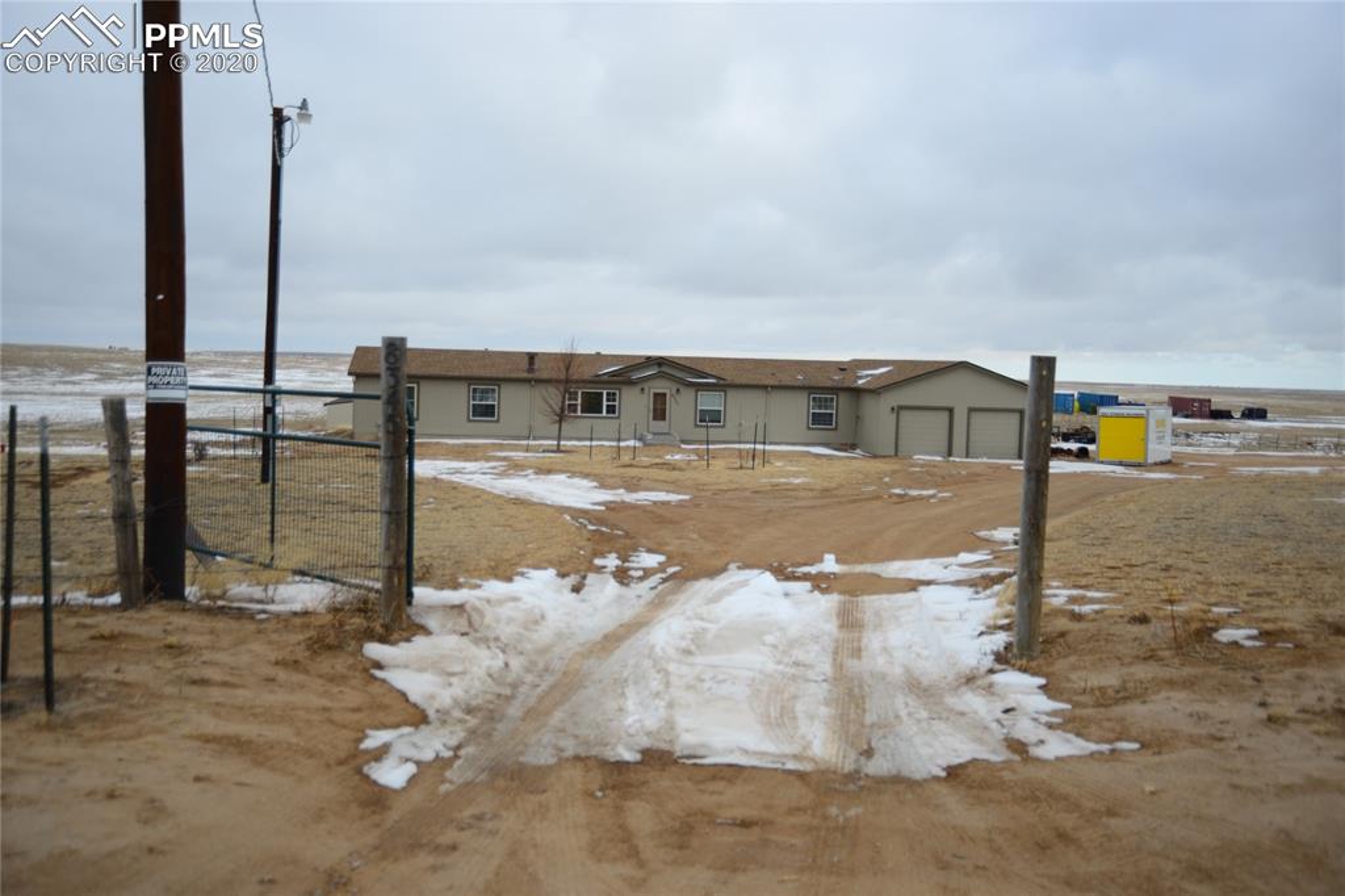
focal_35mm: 38
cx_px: 672
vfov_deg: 35.0
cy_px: 448
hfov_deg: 50.7
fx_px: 1419
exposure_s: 1/400
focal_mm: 38
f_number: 4.5
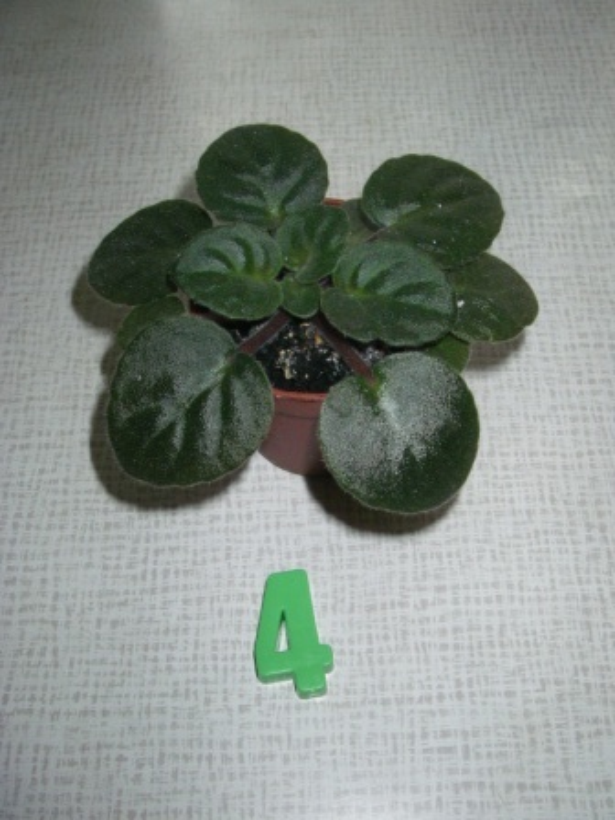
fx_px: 900
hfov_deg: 37.7
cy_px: 410
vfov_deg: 49.0
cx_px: 308
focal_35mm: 38
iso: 400
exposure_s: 1/50
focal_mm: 6.3
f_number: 6.6
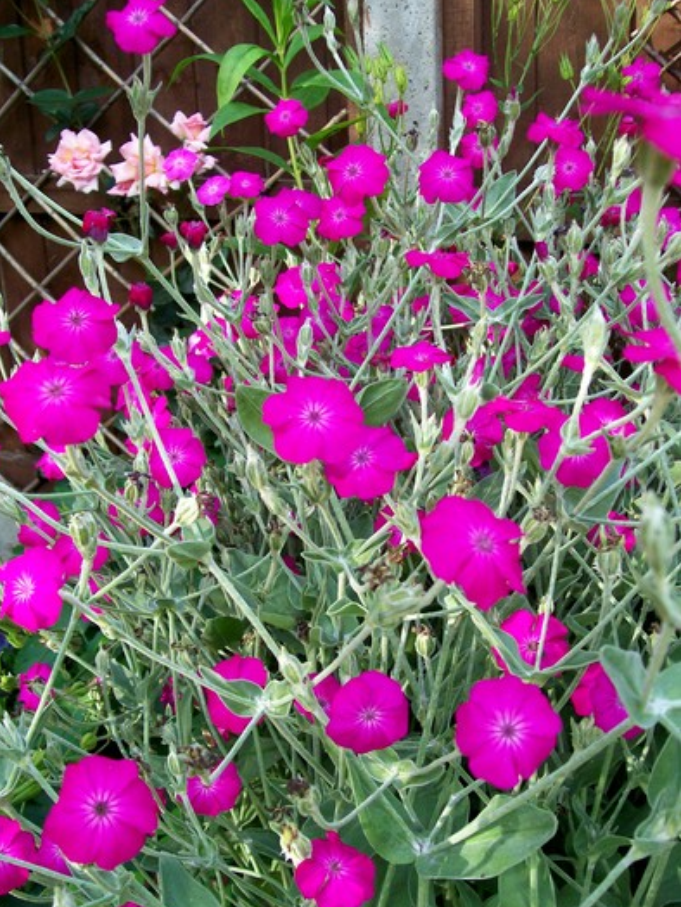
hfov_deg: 38.7
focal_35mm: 37
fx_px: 970
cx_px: 333
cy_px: 453
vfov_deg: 50.1
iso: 80
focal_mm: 6
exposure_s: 1/174
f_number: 2.7
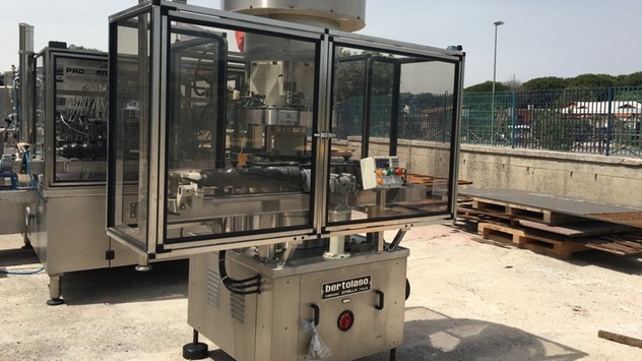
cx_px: 324
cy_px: 158
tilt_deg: -5.0
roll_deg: +0.2
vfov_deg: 36.6
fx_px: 545
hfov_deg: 61.0
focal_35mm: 32
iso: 25
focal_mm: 4.15
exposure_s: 1/1923
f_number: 2.2
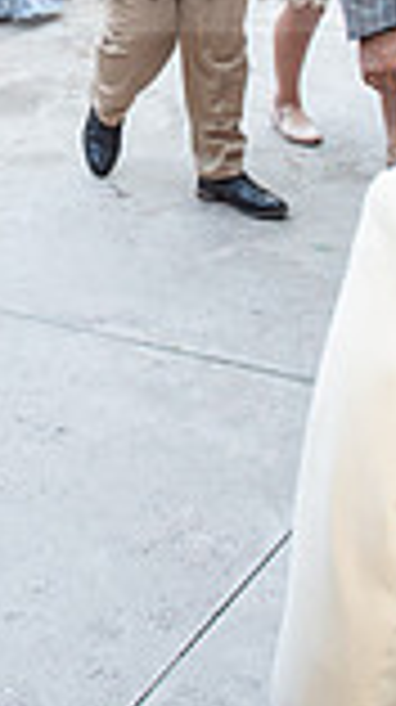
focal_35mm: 93
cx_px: 0
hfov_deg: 12.8
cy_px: -74
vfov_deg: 21.7
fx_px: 1741
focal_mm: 24
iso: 320
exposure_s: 1/100
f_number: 4.5
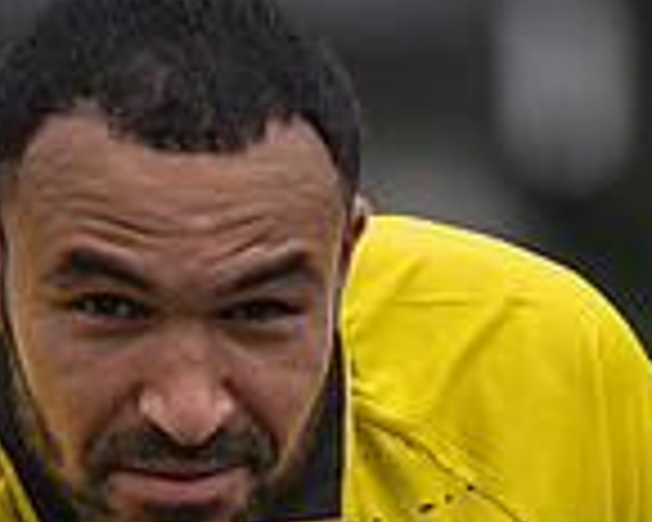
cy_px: 888
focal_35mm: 2295
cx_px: 268
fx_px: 44286
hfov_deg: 0.8
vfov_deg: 0.7
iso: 400
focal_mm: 400
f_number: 4.5
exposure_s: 1/1250
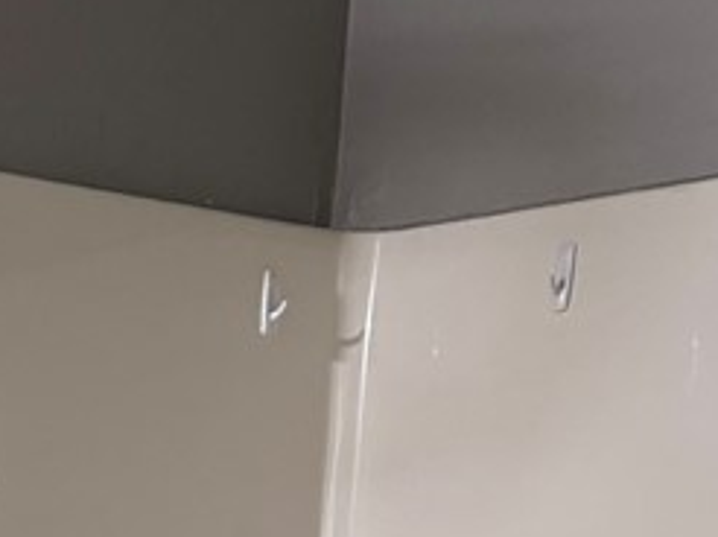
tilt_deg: -11.1
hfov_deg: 17.7
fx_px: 2072
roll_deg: -0.5
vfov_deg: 13.2
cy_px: 1004
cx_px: -344
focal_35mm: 100
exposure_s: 1/60
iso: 400
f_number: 1.78
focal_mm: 6.76
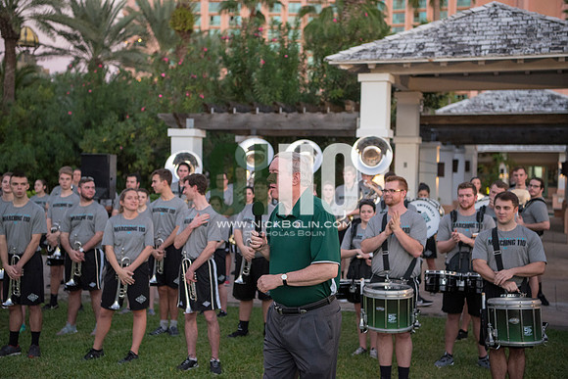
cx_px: 284
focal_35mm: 52
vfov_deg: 26.0
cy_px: 190
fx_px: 821
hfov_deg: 38.2
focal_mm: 52
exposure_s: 1/400
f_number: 3.2
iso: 2000
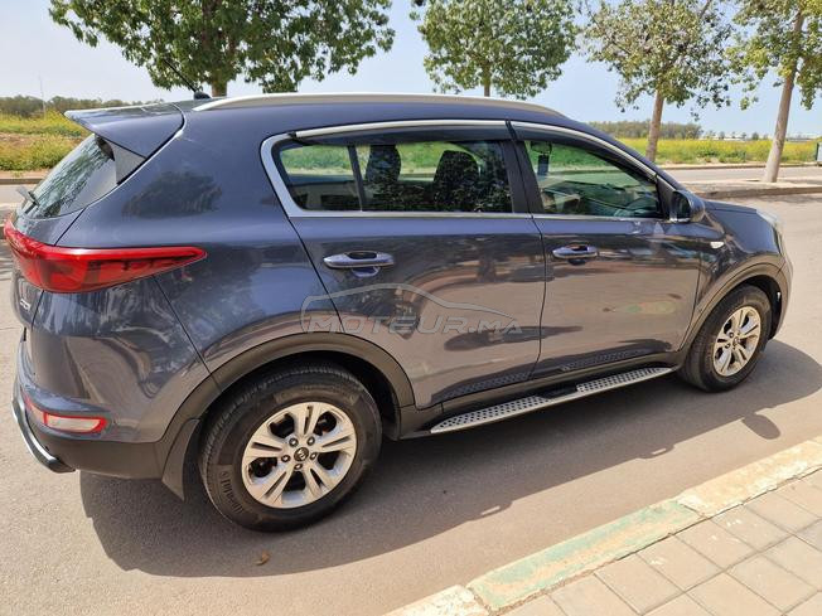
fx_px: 546
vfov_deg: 58.9
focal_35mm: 23
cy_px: 308
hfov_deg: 73.9
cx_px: 411
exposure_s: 1/854
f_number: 1.8
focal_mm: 5.4
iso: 50
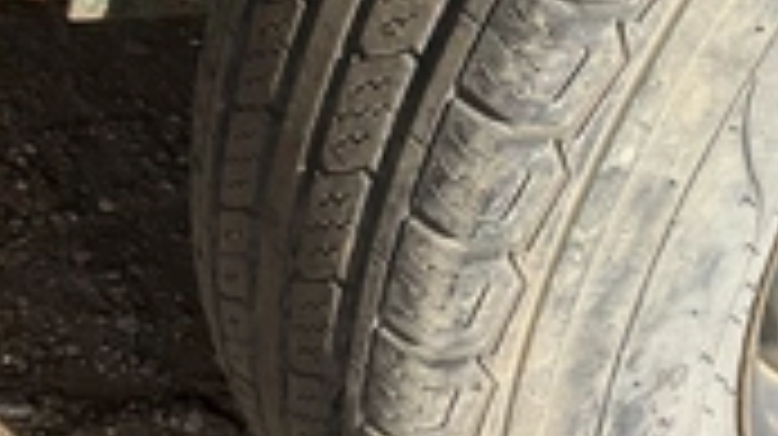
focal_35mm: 73
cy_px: 63
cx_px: 639
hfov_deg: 28.3
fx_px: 1505
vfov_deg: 16.3
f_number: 1.8
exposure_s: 1/719
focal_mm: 3
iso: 25
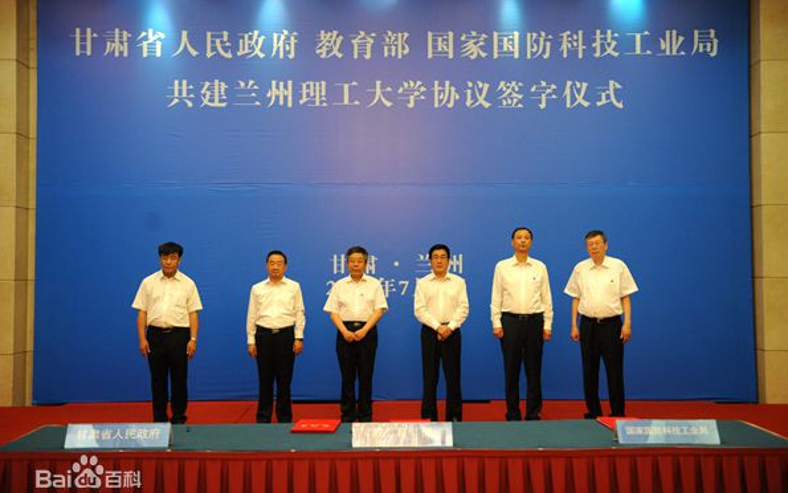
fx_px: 838
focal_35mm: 39
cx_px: 393
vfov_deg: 32.8
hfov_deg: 50.4
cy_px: 250
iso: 3200
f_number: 2.8
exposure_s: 1/400
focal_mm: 38
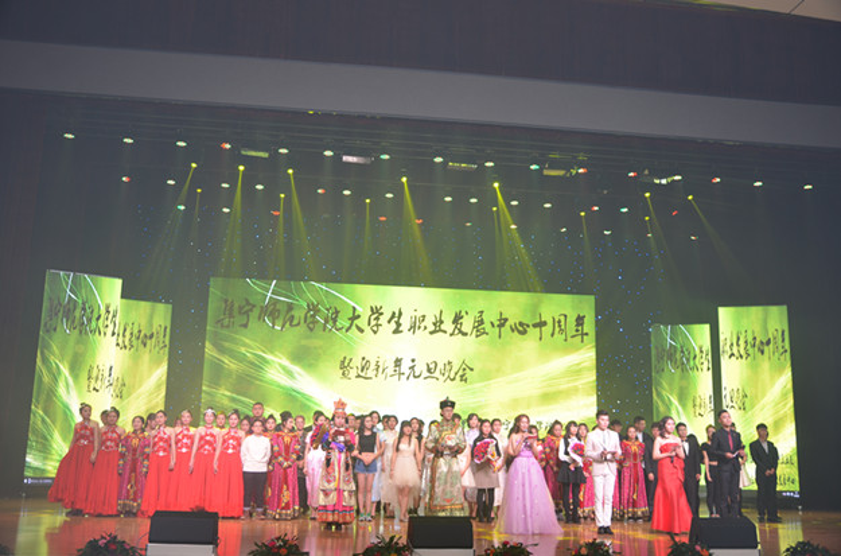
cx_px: 420
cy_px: 278
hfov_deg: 53.3
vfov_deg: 36.7
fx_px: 839
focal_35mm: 36
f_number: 3.8
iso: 140
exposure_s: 1/30
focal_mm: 24
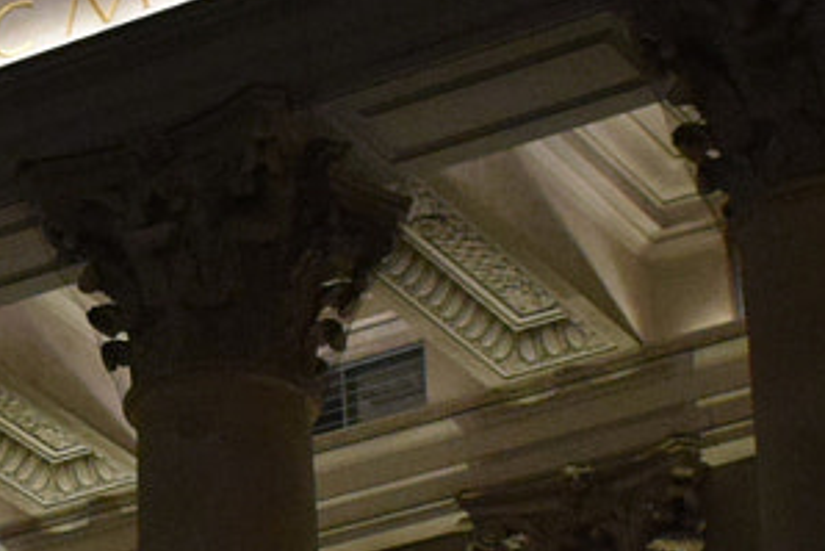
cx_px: -246
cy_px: 568
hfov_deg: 11.3
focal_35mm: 177
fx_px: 4058
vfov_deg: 7.7
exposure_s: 1/60
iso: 1800
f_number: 3.8
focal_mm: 22
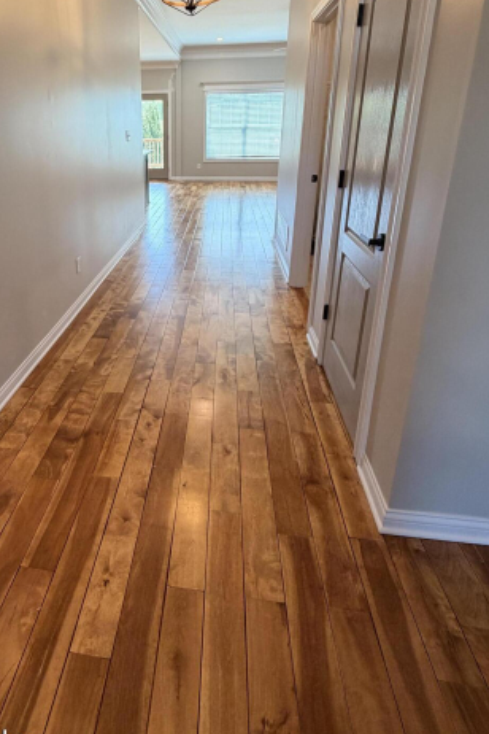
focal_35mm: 21
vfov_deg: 79.2
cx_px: 160
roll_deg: +0.8
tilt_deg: -17.0
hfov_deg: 58.1
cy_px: 260
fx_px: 428
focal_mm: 2.22
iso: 200
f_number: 2.2
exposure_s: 1/120
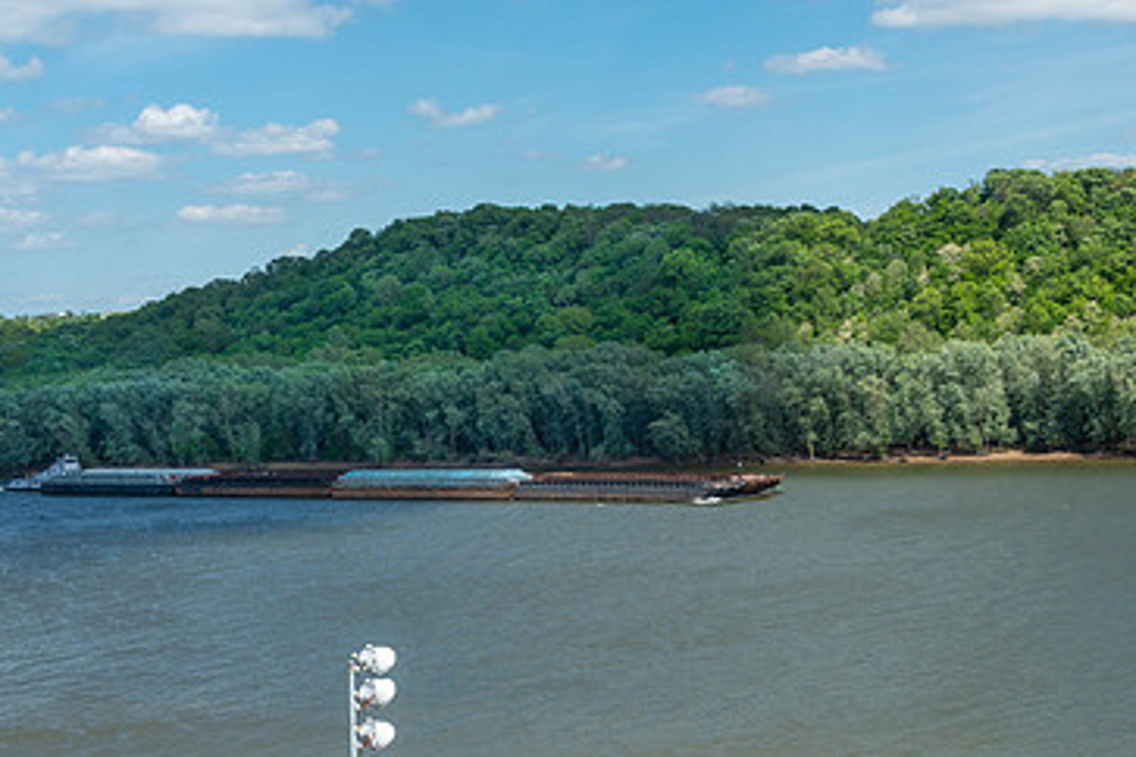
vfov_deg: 19.7
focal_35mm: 69
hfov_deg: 29.1
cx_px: 429
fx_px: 2177
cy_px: 499
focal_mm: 42
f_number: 9
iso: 100
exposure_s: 1/100
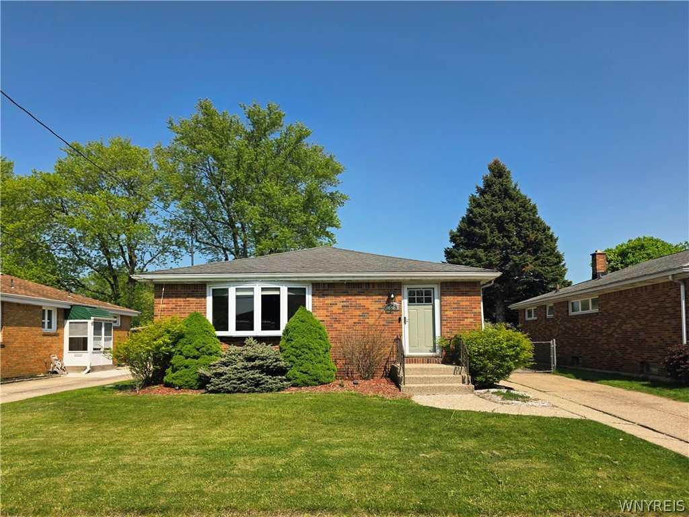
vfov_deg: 58.9
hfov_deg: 73.9
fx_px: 458
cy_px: 258
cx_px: 344
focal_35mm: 23
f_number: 1.7
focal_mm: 6.3
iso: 80
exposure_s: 1/10000
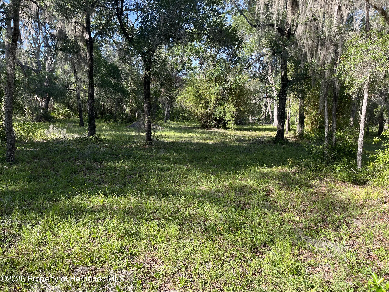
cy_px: 146
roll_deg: -2.6
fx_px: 292
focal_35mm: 26
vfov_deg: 53.1
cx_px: 194
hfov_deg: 67.3
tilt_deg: -8.6
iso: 50
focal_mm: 5.1
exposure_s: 1/563
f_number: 1.6
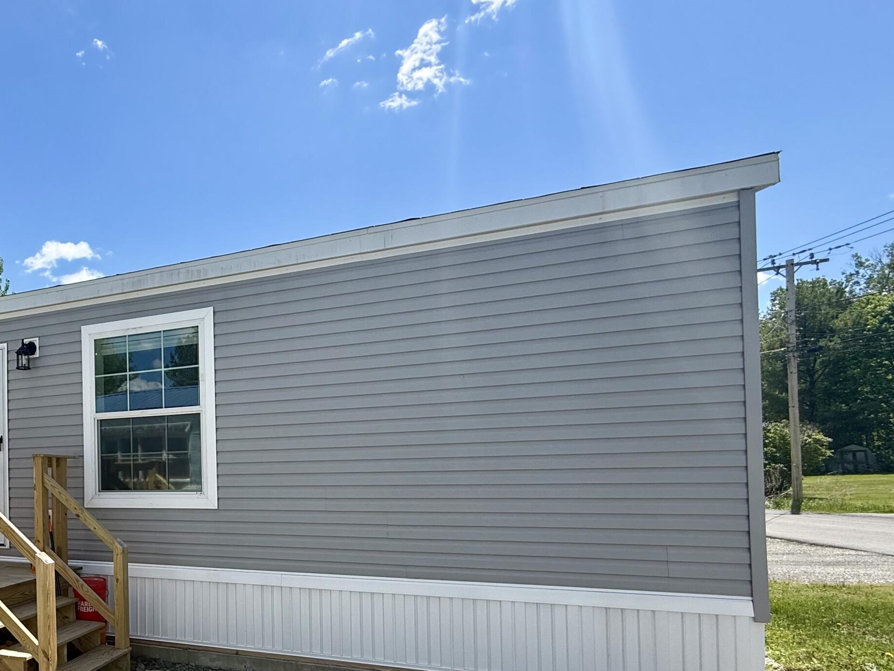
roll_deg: +0.9
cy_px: 465
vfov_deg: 57.2
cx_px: 196
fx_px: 594
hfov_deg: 67.9
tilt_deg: +1.7
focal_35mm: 23
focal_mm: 2.22
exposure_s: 1/1235
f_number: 2.2
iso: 50
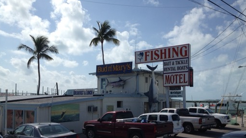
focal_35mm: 39
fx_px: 254
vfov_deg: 30.3
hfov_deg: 51.6
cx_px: 125
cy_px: 91
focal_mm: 4.28
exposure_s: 1/3953
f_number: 2.4
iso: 64
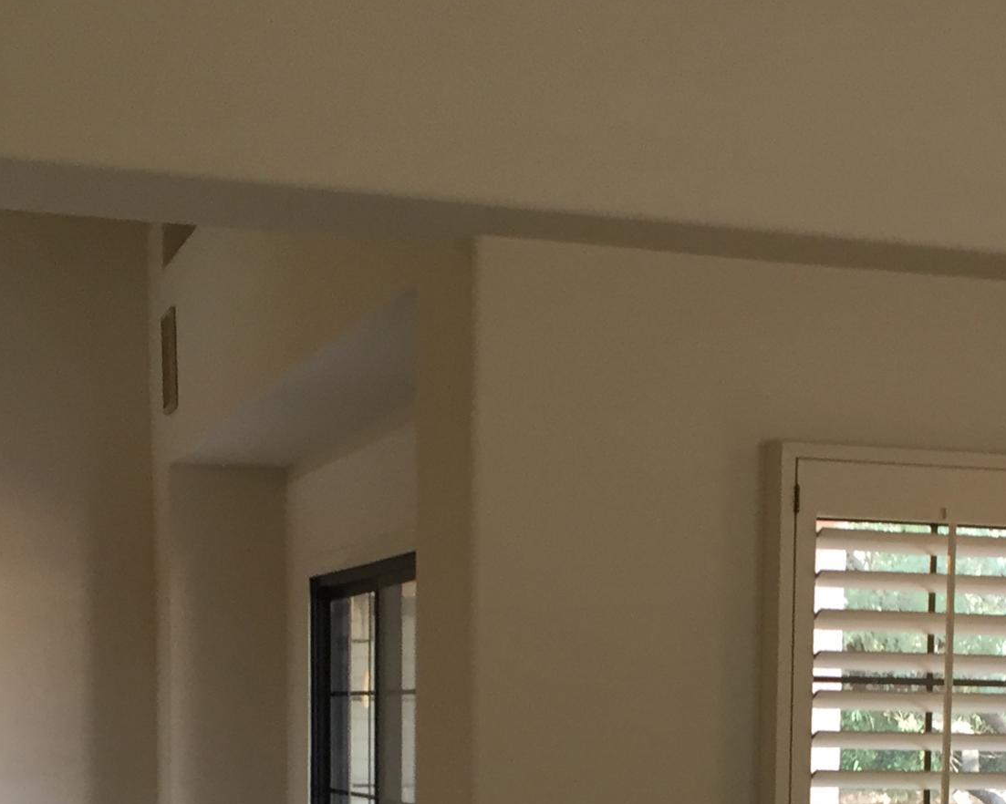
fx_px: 2292
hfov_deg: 24.6
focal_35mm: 77
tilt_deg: -4.8
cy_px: 944
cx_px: 679
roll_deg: -1.1
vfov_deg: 18.9
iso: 40
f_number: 2.2
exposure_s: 1/40
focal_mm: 4.15
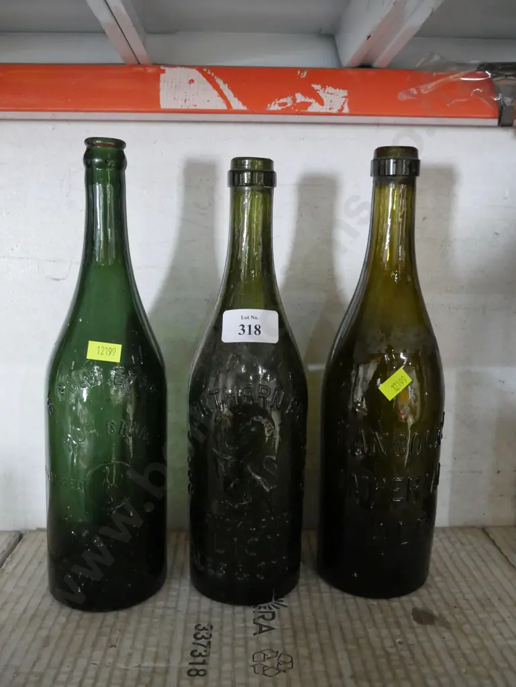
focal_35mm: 32
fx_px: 635
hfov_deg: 44.2
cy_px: 344
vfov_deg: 56.8
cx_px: 258
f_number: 3.6
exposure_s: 1/60
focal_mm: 16
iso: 3200
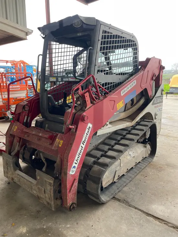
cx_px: 89
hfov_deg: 53.1
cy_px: 118
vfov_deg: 67.3
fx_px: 178
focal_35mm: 26
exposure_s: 1/219
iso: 32
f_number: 1.6
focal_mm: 4.2
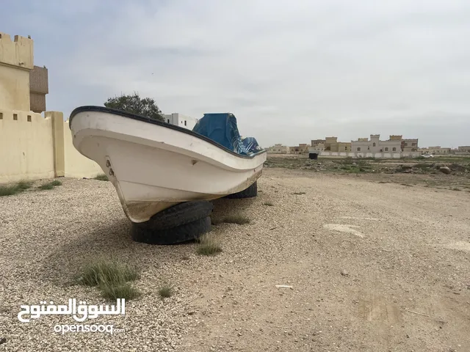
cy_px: 176
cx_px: 235
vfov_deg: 53.1
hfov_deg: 67.3
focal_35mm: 26
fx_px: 353
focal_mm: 5.1
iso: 50
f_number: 1.6
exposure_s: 1/15152
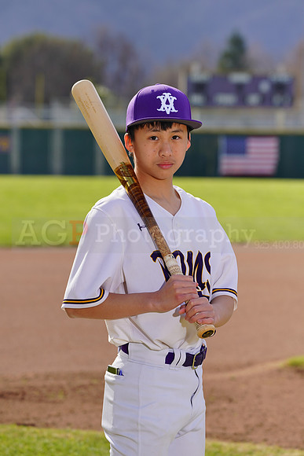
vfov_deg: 9.7
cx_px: 152
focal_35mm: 212
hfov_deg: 6.5
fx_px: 2684
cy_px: 228
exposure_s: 1/250
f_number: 8
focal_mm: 212
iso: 100
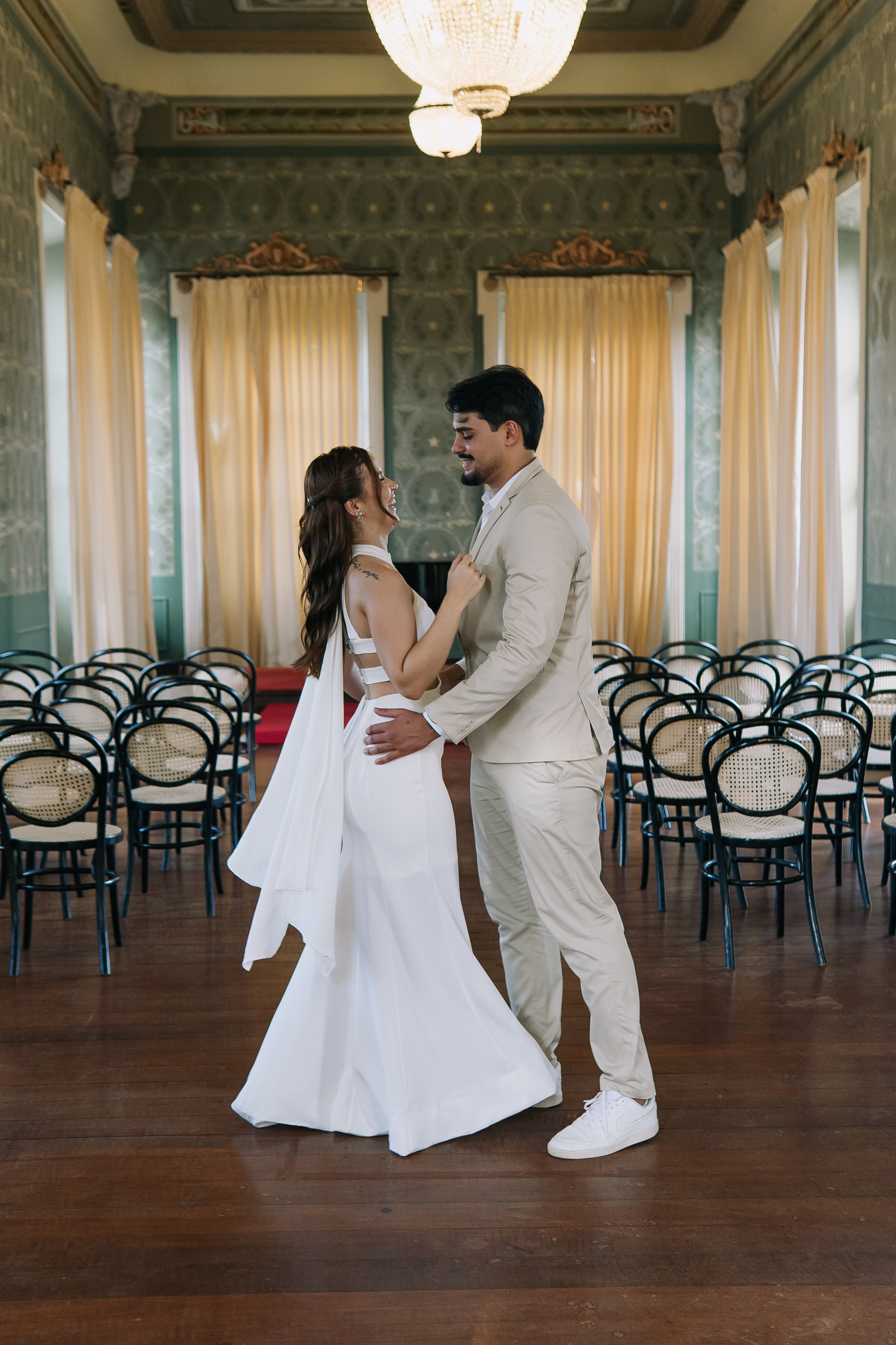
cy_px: 672
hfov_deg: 29.9
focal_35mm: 45
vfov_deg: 43.6
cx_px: 448
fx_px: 1680
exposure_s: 1/200
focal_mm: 30
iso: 500
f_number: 2.8
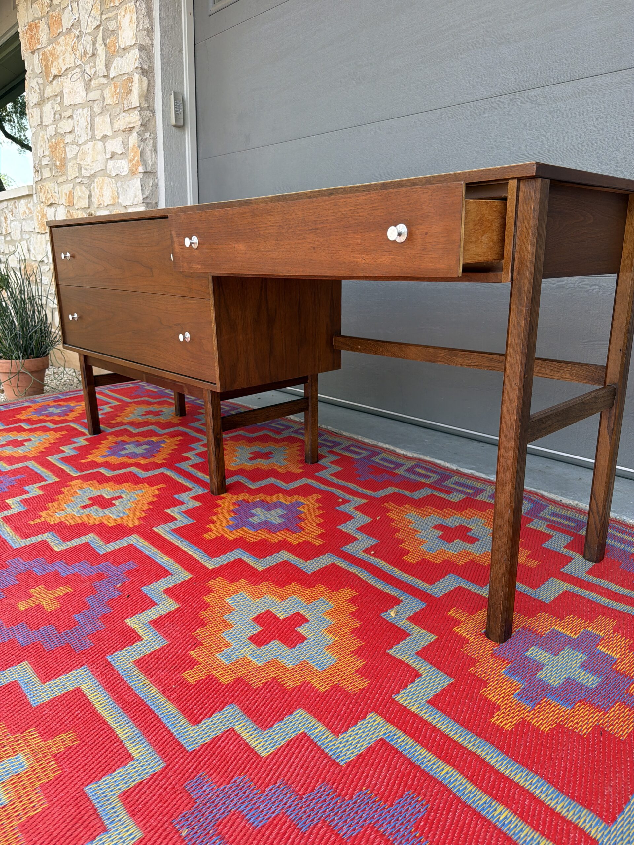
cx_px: 317
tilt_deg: -12.1
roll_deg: -2.0
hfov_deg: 56.8
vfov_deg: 71.6
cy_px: 422
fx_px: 586
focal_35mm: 24
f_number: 1.78
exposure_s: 1/326
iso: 80
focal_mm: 6.76
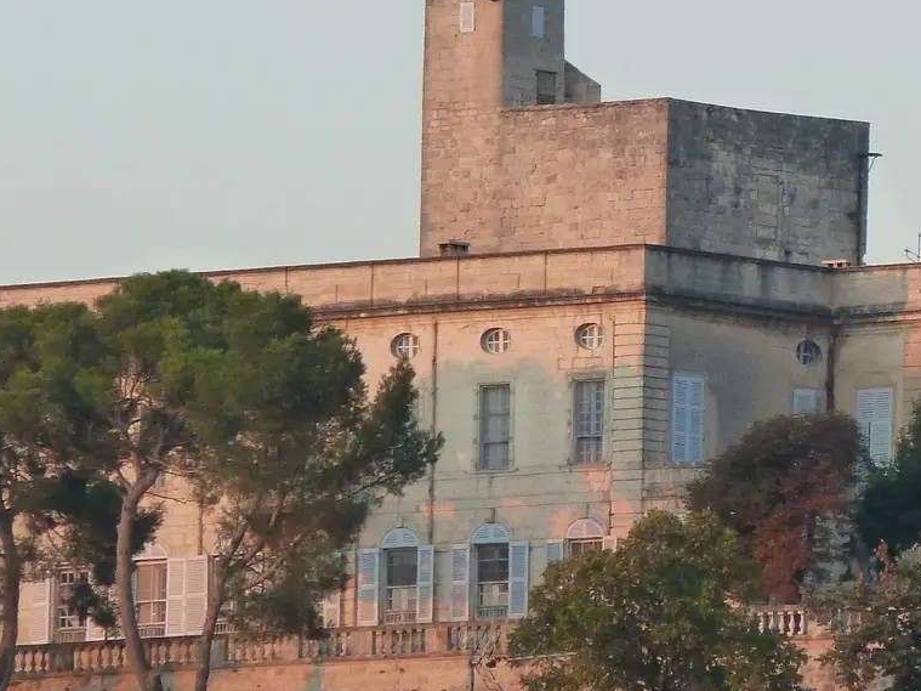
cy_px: 208
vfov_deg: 2.4
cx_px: 655
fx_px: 16334
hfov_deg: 3.2
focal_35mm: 614
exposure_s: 1/125
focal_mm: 49.2
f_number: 4.9
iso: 400
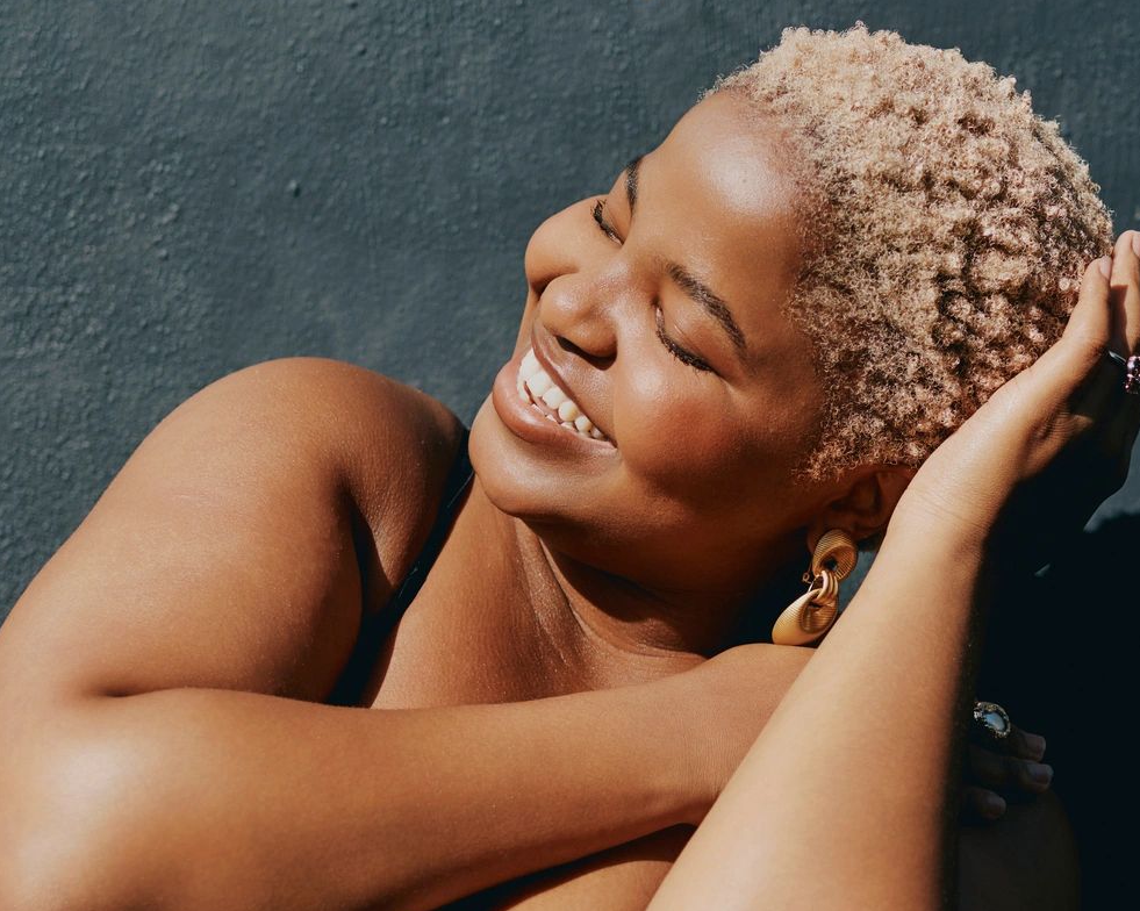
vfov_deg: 21.4
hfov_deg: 26.8
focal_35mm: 71
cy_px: 648
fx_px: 2395
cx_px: 576
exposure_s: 1/6400
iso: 125
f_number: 2.5
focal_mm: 35
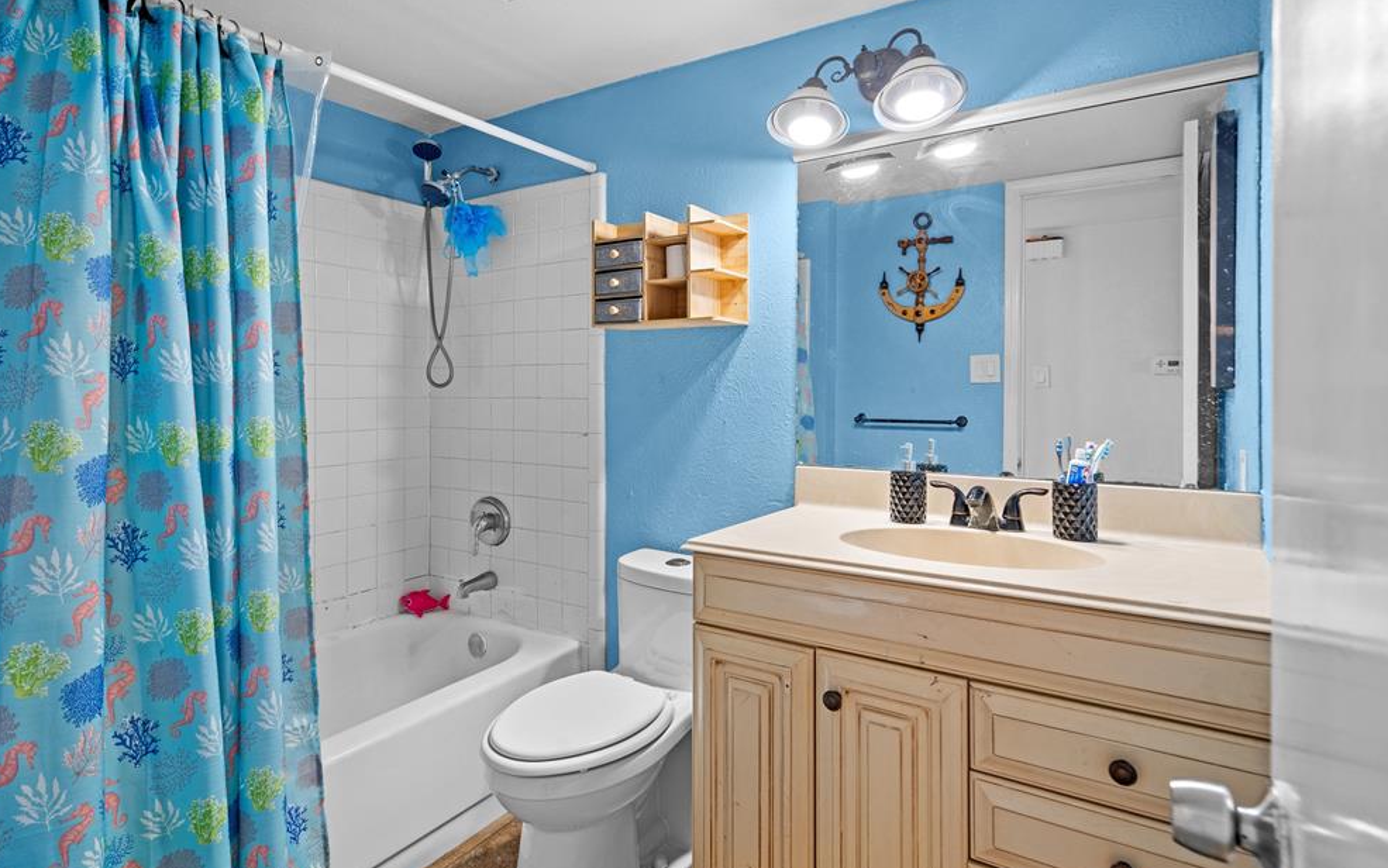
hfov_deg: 91.1
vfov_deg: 64.9
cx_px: 681
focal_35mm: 18
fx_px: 681
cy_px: 400
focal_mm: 17
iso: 800
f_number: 7.1
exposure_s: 1
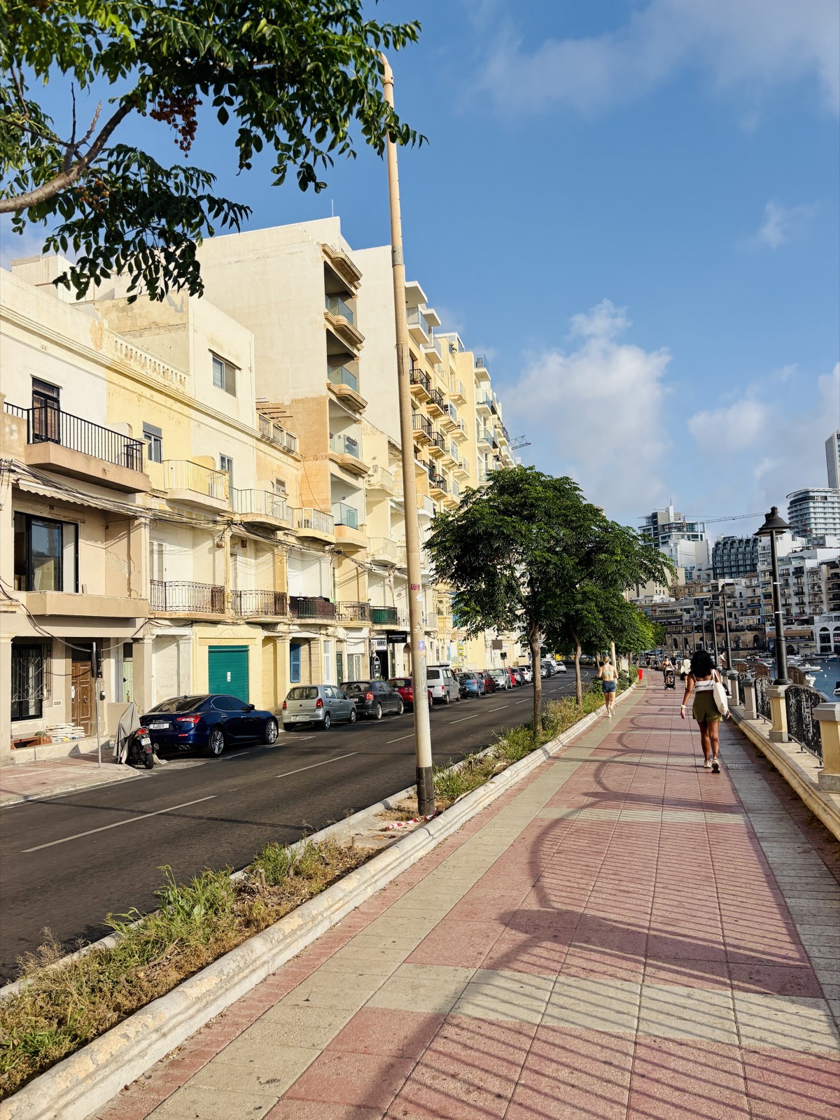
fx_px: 841
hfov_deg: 53.1
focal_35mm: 26
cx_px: 420
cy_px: 560
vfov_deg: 67.3
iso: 50
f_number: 1.6
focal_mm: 5.96
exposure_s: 1/4950
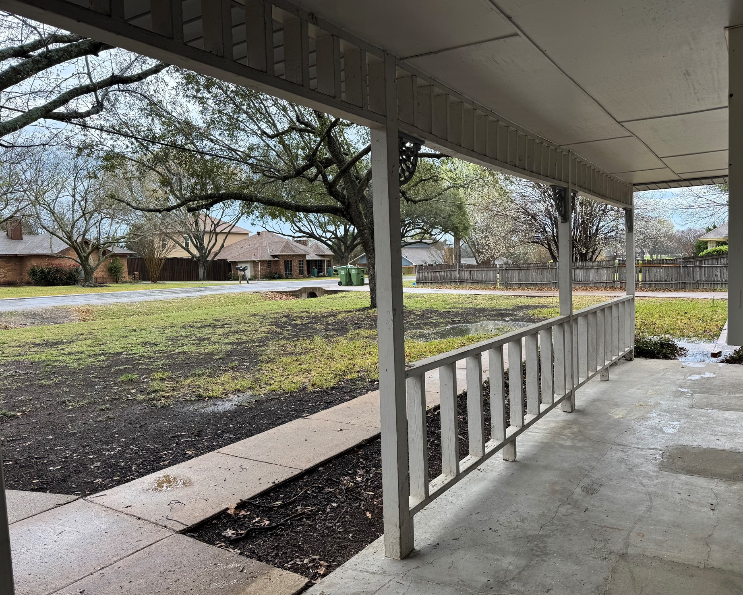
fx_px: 572
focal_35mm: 26
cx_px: 406
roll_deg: +1.6
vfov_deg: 54.9
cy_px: 306
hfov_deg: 65.9
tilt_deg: -5.2
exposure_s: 1/593
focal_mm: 6.76
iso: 80
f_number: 1.78
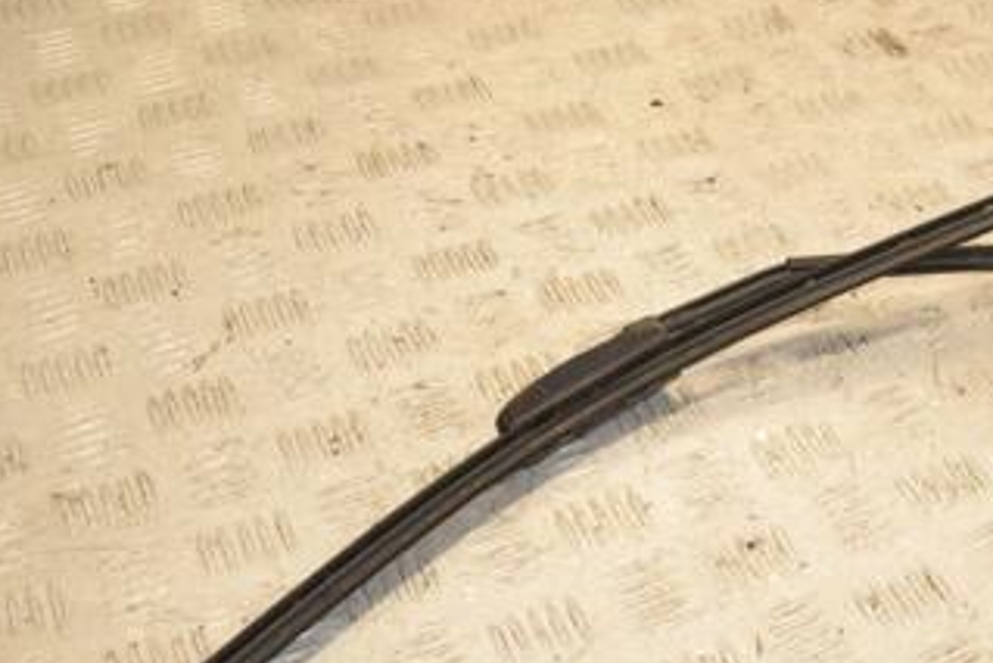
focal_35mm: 62
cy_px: 451
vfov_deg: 21.8
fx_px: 1711
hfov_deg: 31.2
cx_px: 856
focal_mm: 22
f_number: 6.3
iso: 800
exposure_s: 1/200
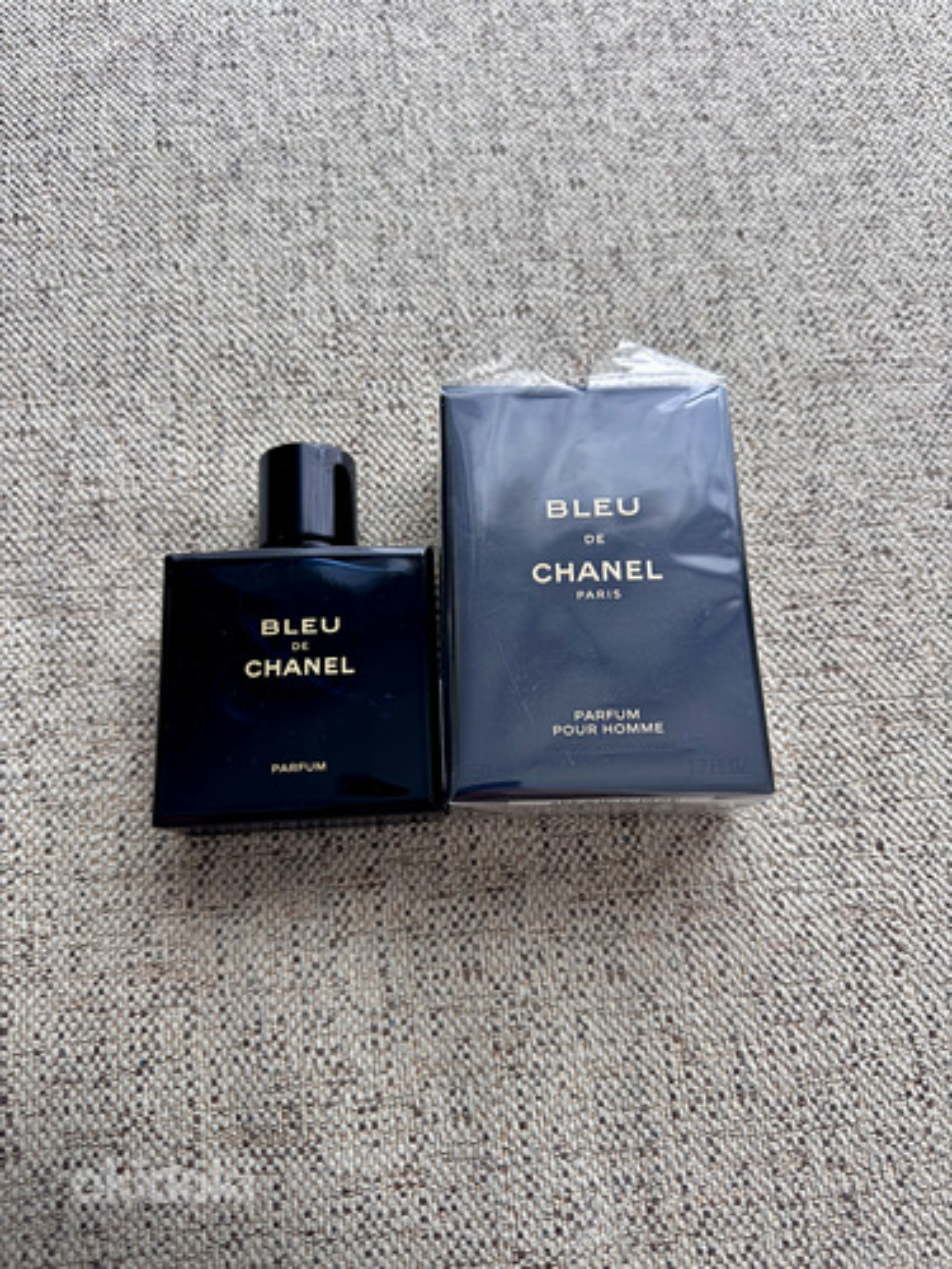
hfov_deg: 56.8
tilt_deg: -72.9
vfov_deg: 71.6
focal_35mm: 24
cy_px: 634
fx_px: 880
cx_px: 476
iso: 320
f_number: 1.78
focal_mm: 6.76
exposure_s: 1/60
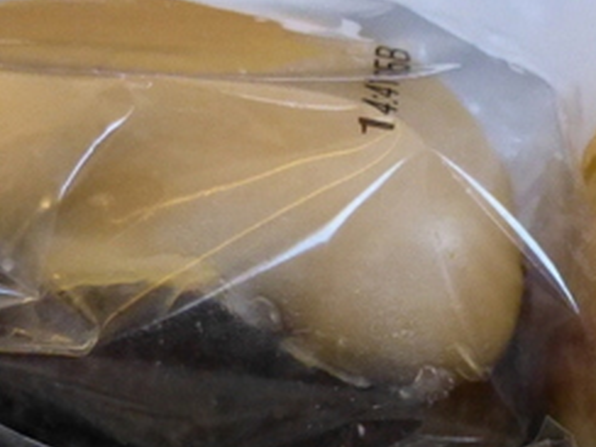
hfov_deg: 23.4
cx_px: 506
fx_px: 1412
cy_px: 452
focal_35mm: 82
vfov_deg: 17.6
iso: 800
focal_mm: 4.3
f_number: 3.3
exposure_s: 1/40
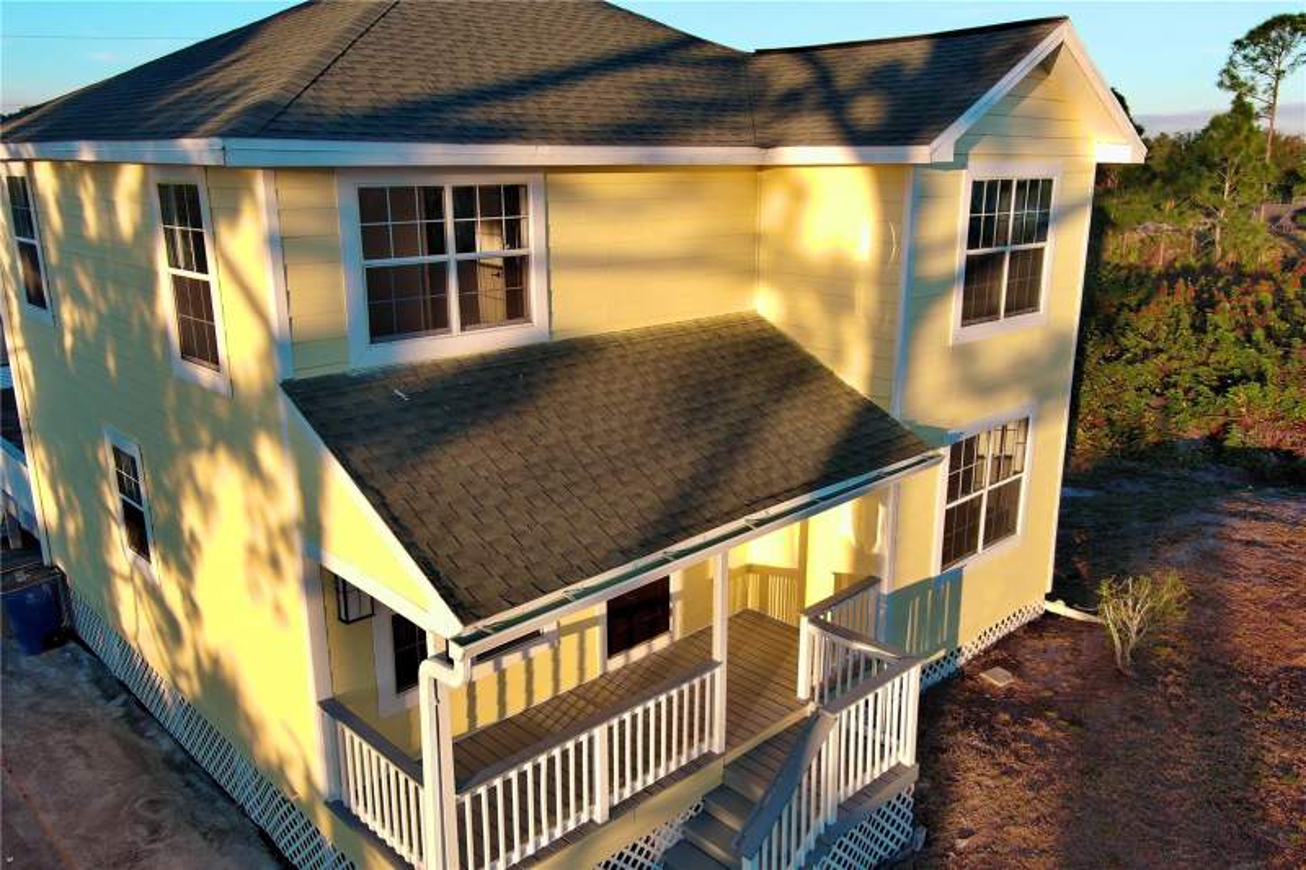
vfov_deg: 44.9
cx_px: 653
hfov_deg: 63.7
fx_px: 1052
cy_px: 435
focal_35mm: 29
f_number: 2.8
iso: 100
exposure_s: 1/463
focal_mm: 10.57
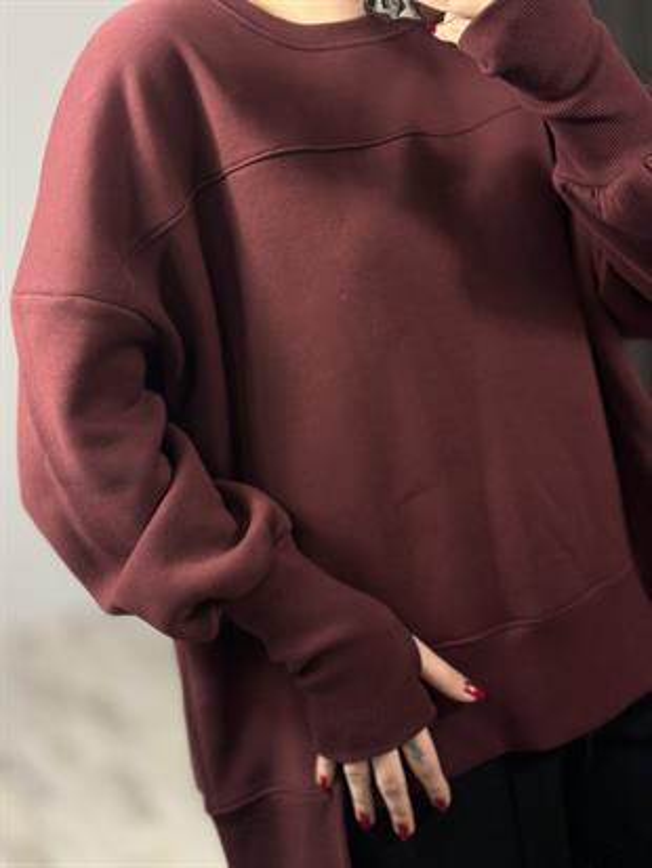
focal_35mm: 48
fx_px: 1205
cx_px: 326
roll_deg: +12.1
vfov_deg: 39.6
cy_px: 434
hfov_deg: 30.3
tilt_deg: -38.2
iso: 160
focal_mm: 6.86
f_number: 1.78
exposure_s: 1/50
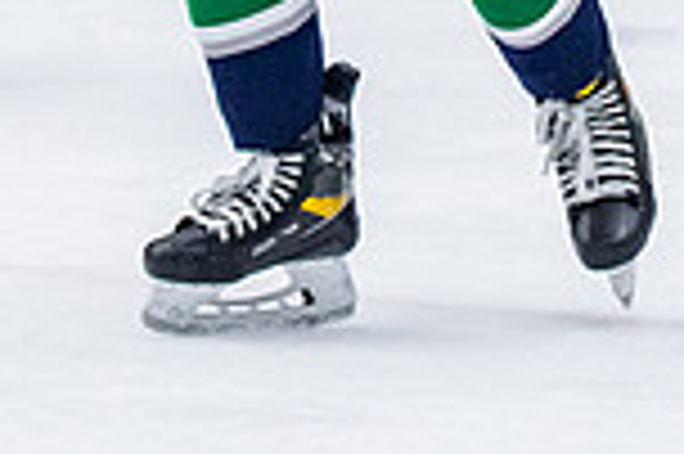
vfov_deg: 1.9
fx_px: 13532
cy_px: -628
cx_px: 362
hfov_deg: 2.9
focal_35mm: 713
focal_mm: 80
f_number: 2.8
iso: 1800
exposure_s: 1/640
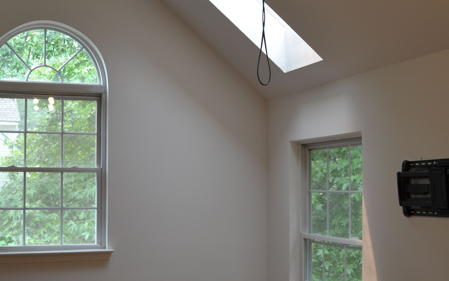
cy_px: 123
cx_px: 163
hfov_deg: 39.3
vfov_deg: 25.3
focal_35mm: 51
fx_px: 624
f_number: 5.6
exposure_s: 1/125
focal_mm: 20
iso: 400
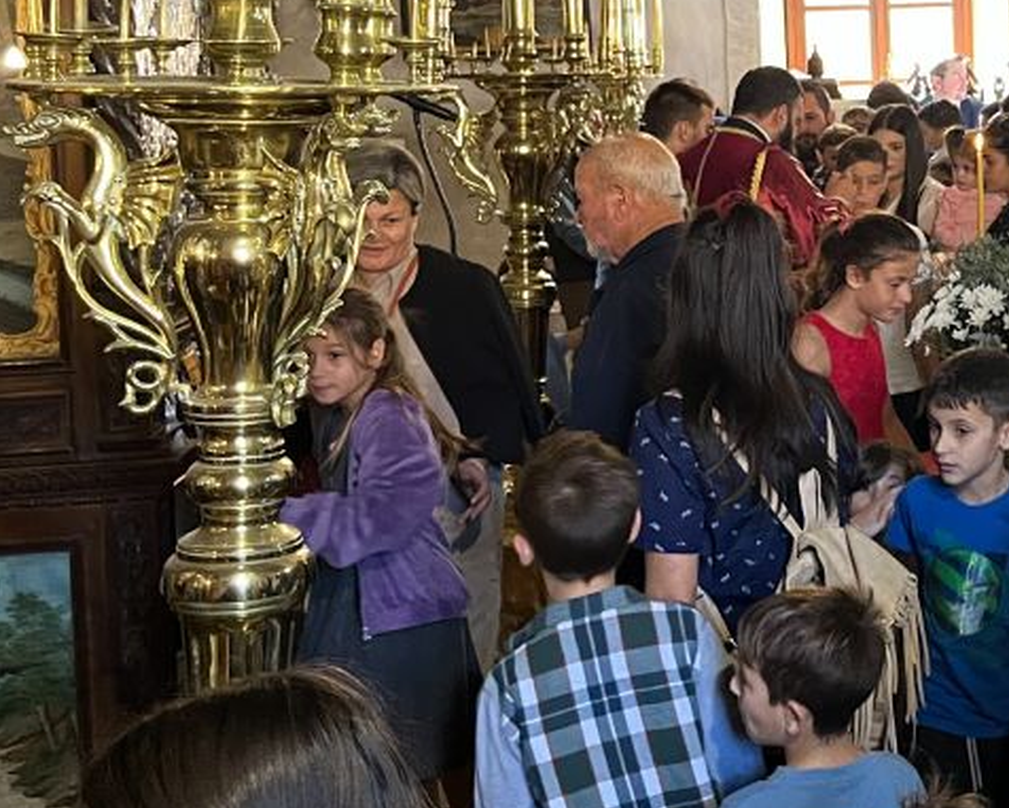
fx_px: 1912
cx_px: 1128
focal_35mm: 64
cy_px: 91
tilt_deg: -2.3
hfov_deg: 27.0
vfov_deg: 23.3
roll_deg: +3.1
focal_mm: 5.1
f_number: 1.6
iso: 250
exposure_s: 1/50
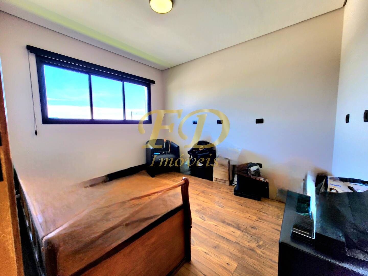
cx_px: 184
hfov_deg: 106.2
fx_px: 138
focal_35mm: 13
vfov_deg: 89.9
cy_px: 138
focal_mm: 2.2
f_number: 2.2
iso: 80
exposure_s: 1/120
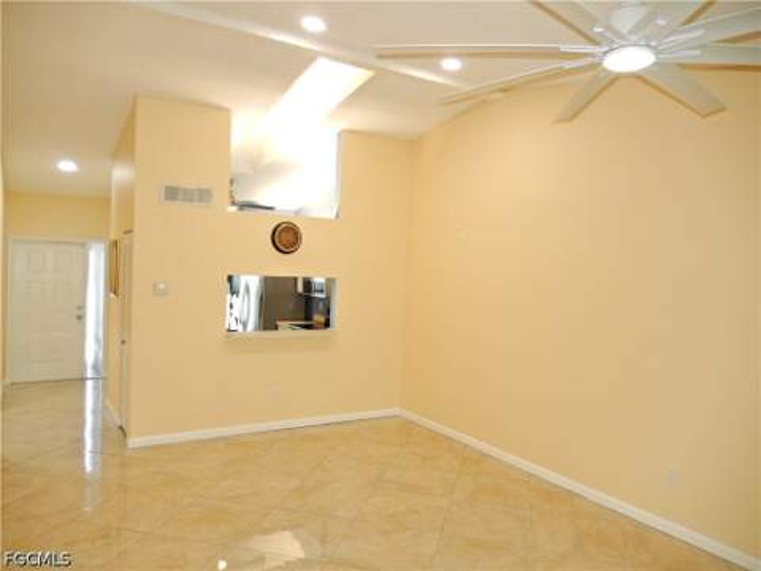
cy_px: 286
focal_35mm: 25
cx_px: 380
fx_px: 550
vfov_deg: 54.9
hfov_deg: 69.4
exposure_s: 1/30
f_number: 3.4
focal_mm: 4.5
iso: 220
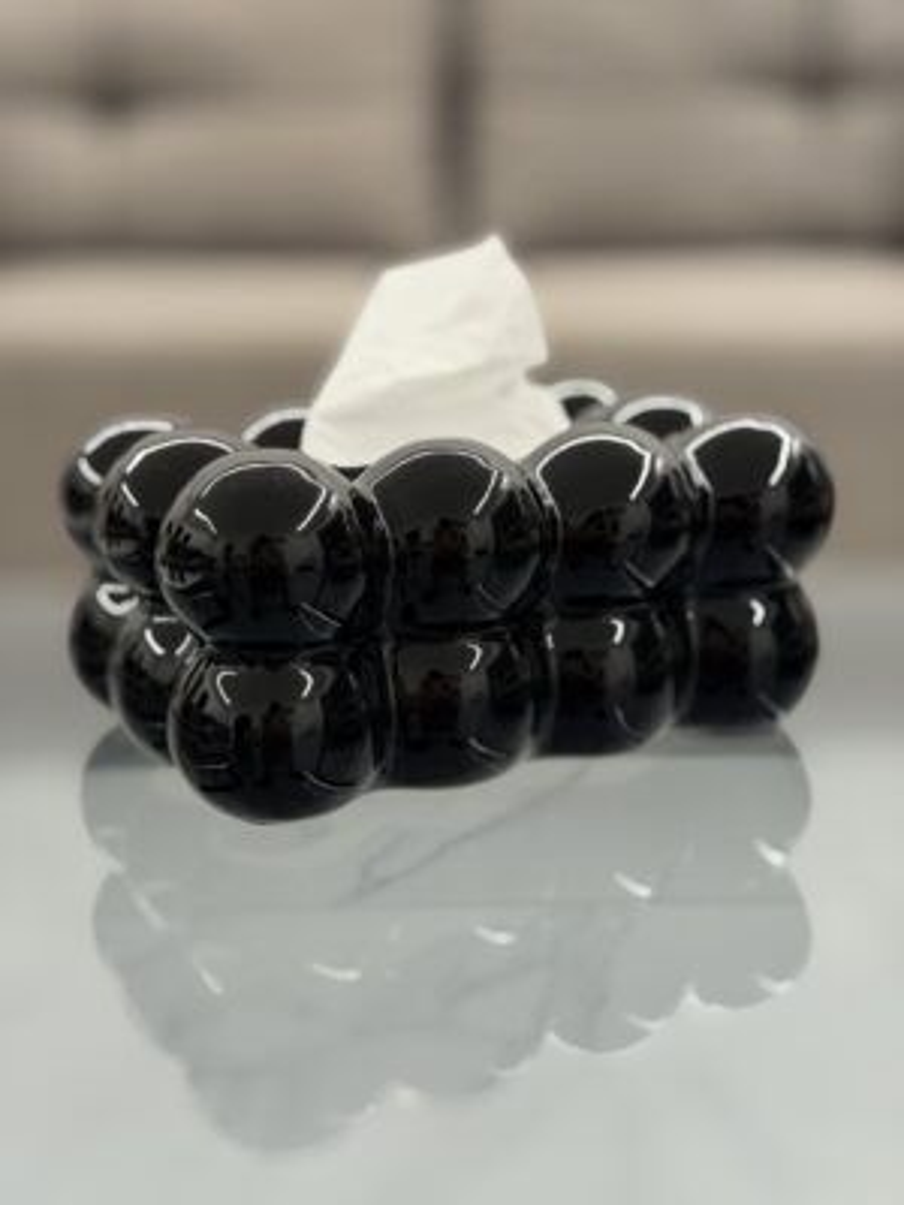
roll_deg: -0.5
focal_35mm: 48
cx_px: 452
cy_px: 602
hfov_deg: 30.3
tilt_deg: -16.6
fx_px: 1671
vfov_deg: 39.7
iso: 200
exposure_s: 1/50
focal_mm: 6.76
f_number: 1.78
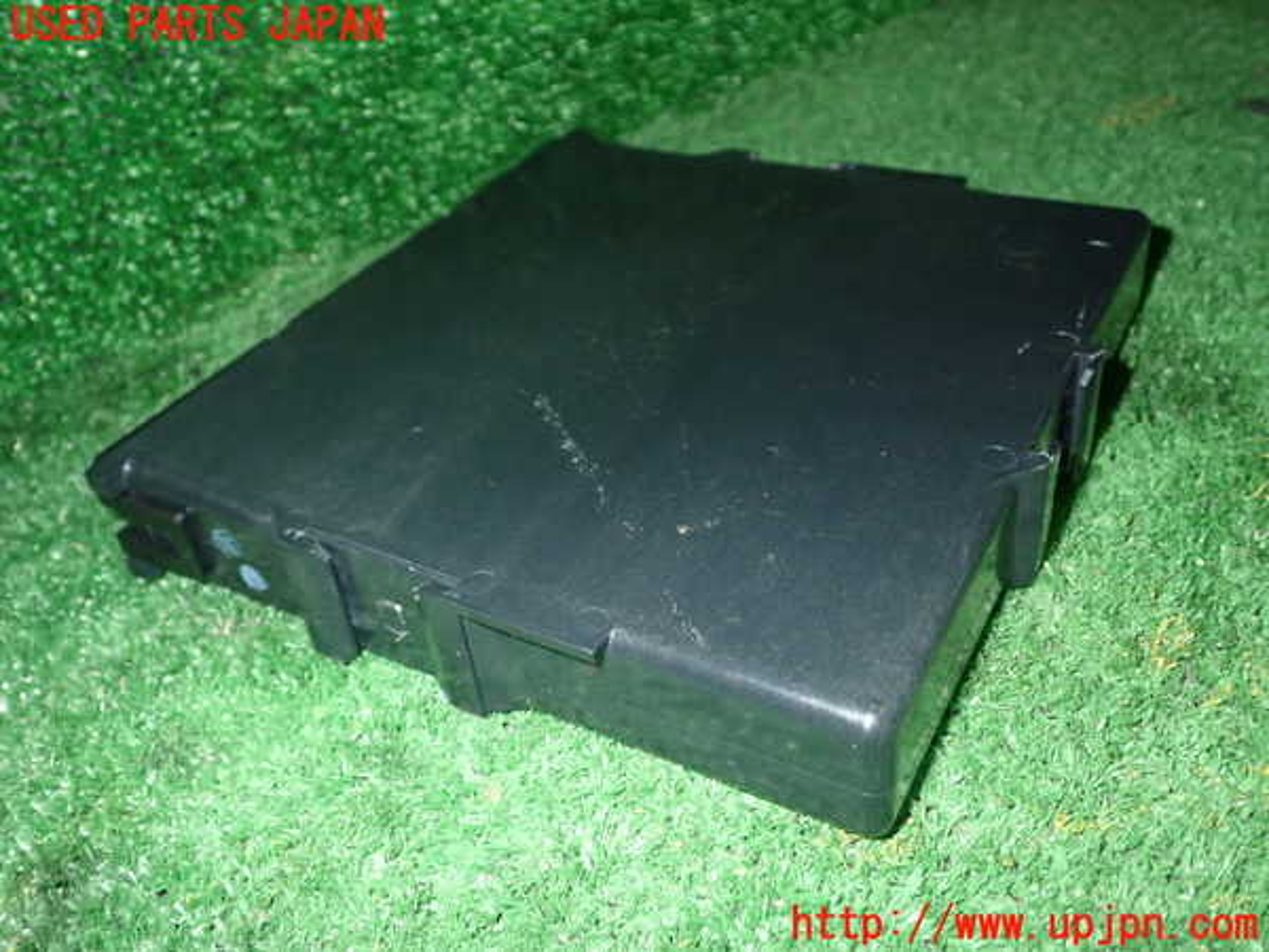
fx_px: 1173
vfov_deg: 44.2
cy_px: 476
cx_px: 634
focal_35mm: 32
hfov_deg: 56.8
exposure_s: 1/30
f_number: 7.1
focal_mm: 5.79
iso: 500
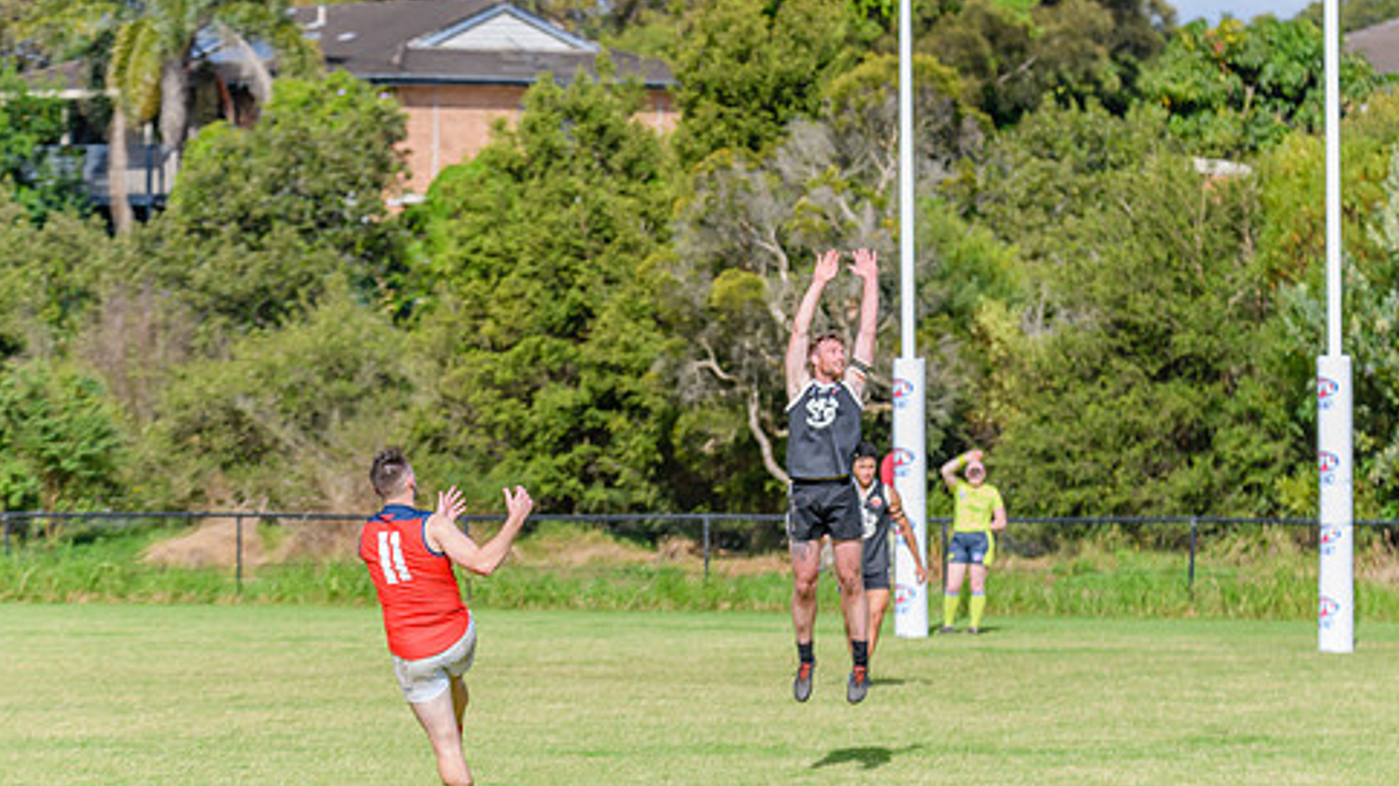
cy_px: 359
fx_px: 9086
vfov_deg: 5.0
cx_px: 764
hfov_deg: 8.8
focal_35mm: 245
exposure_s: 1/2000
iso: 800
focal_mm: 190
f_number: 8
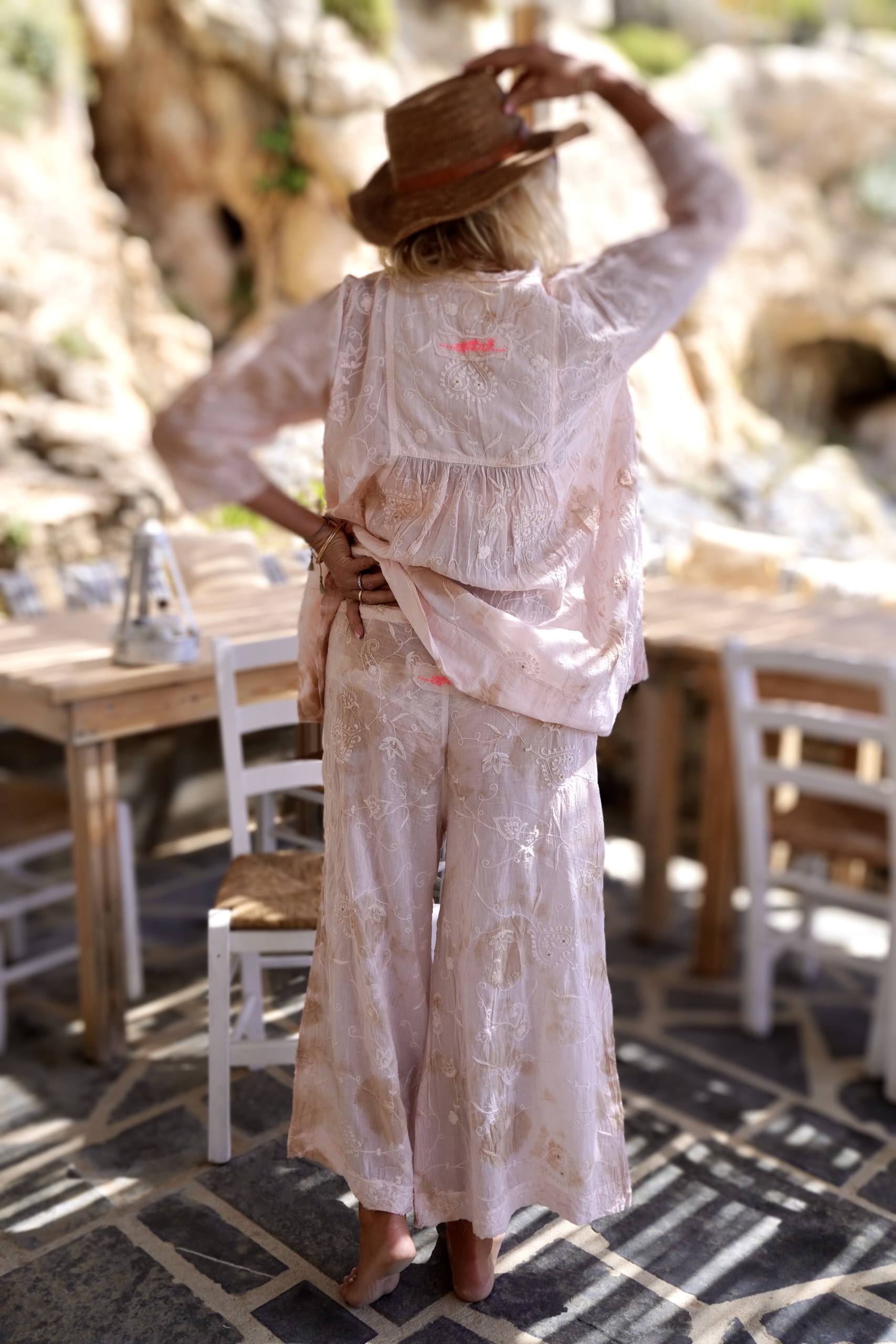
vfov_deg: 55.1
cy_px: 672
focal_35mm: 34
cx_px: 448
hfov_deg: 38.4
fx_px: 1288
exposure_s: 1/320
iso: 100
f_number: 5
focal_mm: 23
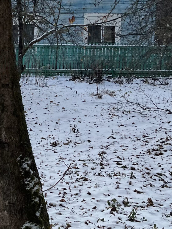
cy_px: 65
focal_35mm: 88
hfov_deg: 16.3
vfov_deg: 22.1
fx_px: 583
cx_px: -14
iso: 32
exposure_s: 1/1370
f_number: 1.6
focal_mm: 5.1
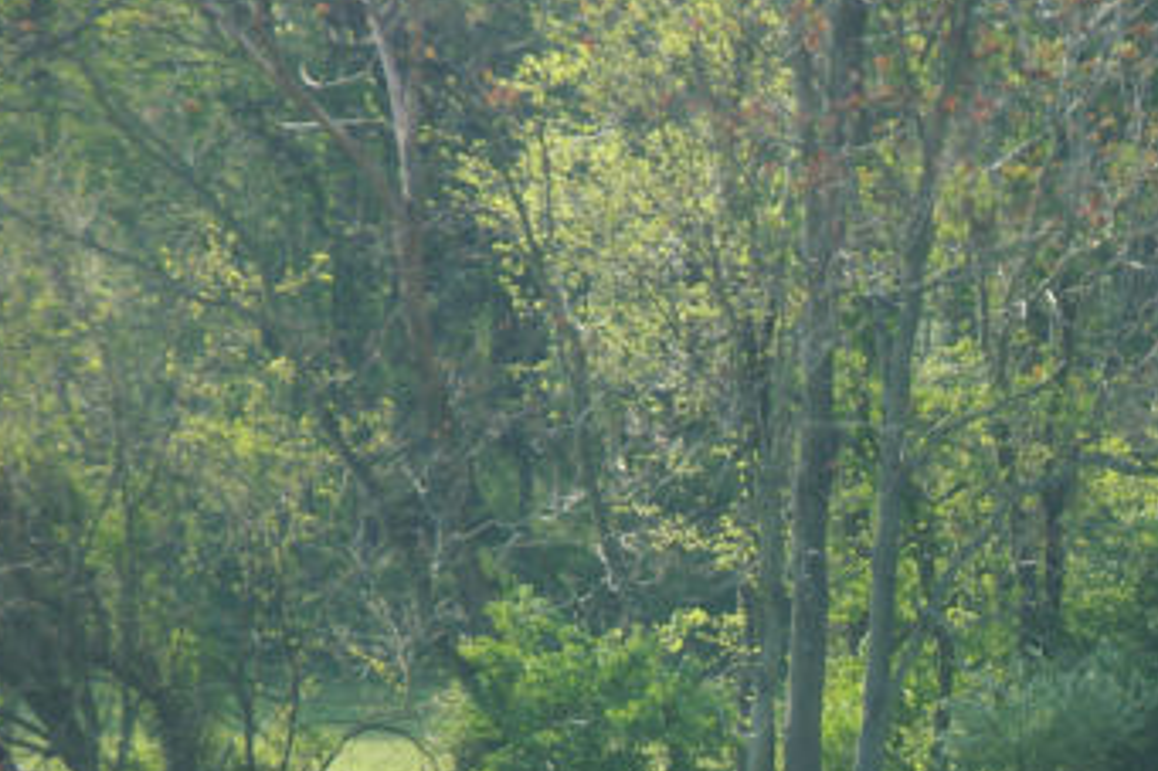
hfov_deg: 3.1
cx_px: 1256
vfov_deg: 2.0
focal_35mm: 674
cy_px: 937
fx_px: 21669
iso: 200
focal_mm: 180
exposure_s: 1/250
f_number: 6.7
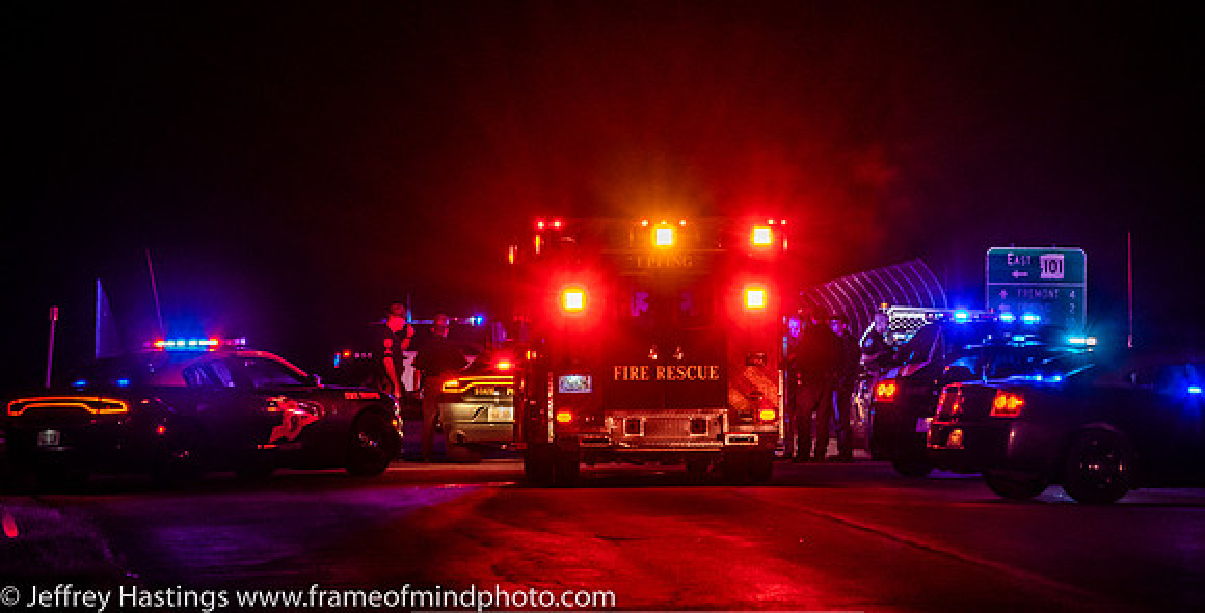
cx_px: 584
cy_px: 328
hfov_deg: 13.1
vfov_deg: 6.7
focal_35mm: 168
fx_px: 5253
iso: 2000
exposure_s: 1/80
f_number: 4.5
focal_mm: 98
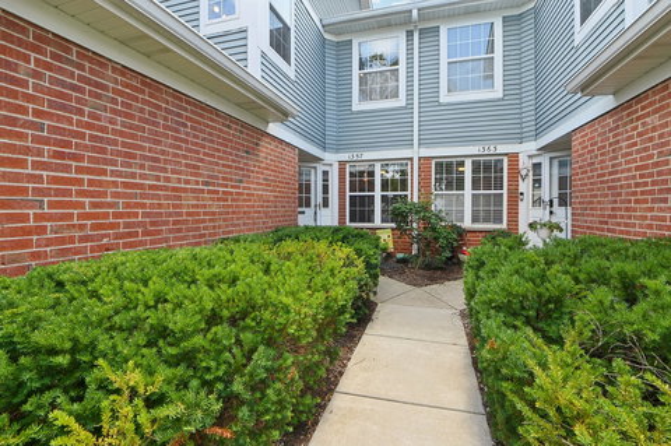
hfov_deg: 96.8
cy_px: 223
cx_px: 336
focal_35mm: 16
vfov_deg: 73.6
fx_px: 298
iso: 400
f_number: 14
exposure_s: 1/50
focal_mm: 16
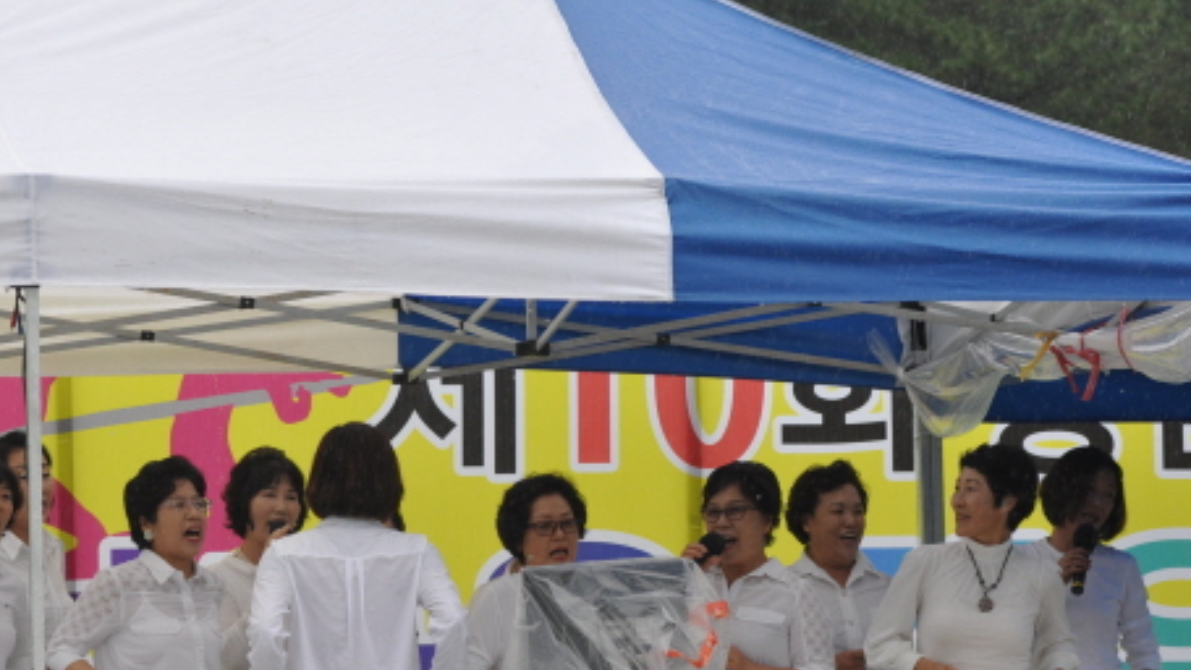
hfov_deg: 8.4
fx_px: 8085
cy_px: 483
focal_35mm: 256
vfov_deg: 4.7
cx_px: 435
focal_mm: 116
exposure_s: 1/500
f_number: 5.6
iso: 400
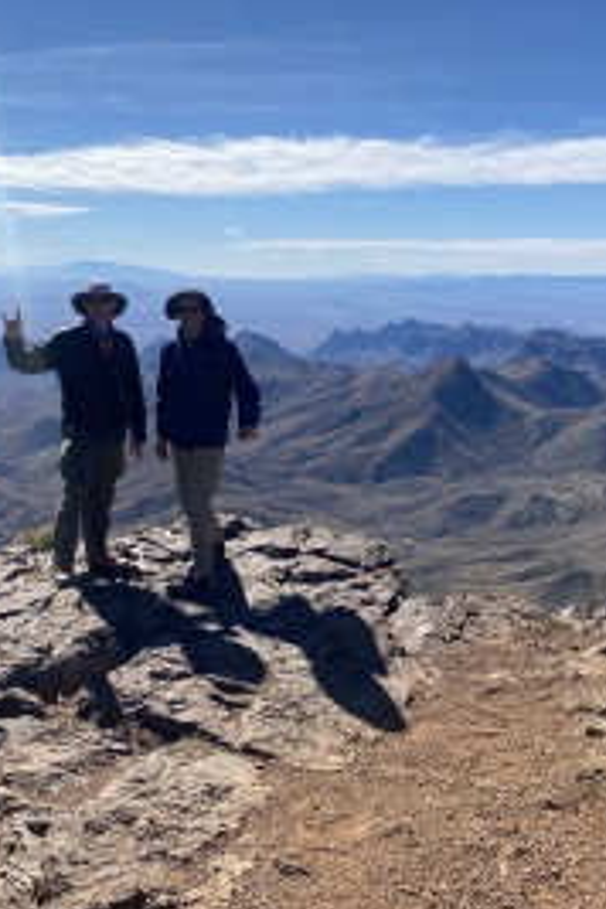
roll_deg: -1.1
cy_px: 460
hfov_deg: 35.8
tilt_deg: -11.1
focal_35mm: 37
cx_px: 249
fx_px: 934
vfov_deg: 51.9
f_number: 1.8
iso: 32
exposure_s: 1/4115
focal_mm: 4.25
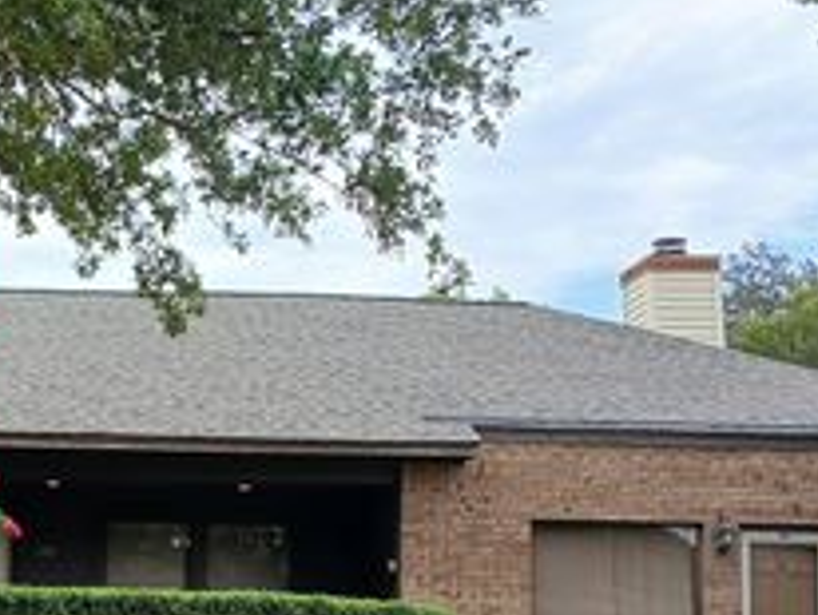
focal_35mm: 63
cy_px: 474
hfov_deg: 29.2
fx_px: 1490
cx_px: 52
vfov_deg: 23.1
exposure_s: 1/177
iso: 20
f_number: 1.8
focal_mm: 3.98
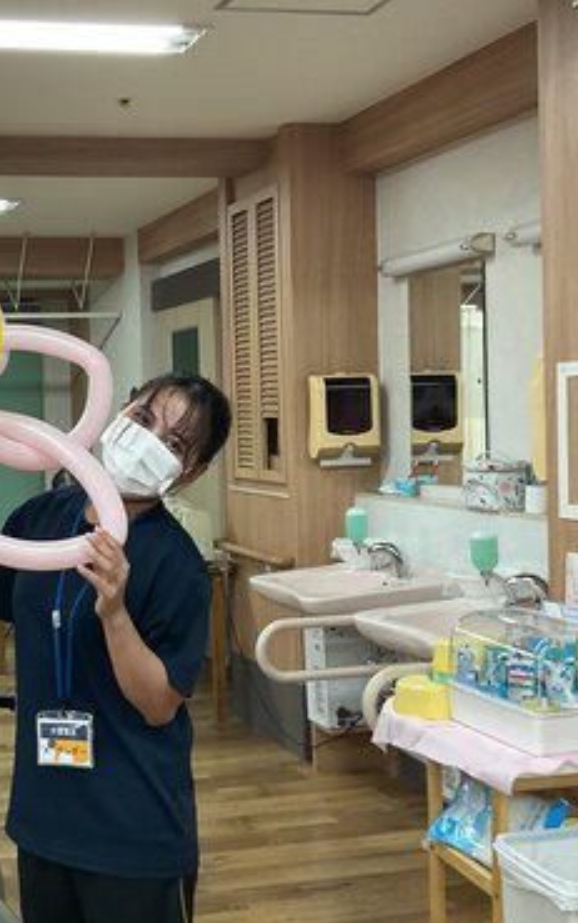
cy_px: 460
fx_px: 1259
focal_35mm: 50
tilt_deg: -3.0
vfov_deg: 40.3
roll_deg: +3.8
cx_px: 68
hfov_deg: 25.1
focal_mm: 3
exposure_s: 1/60
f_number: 1.8
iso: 64
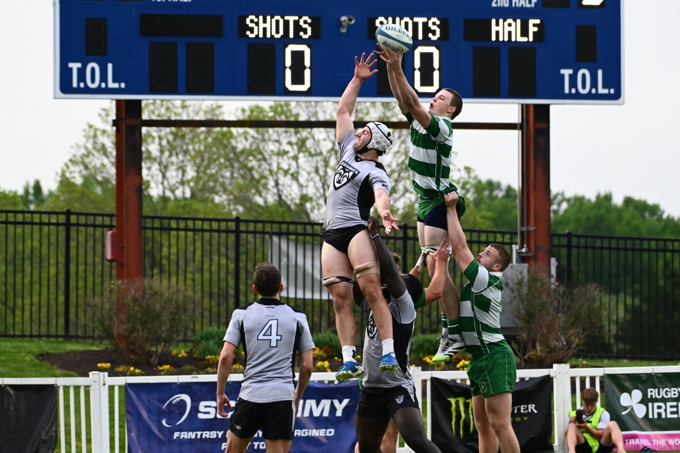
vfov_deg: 6.9
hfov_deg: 10.3
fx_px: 3777
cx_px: 340
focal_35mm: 200
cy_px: 226
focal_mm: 200
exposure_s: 1/1600
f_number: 5.6
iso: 6400
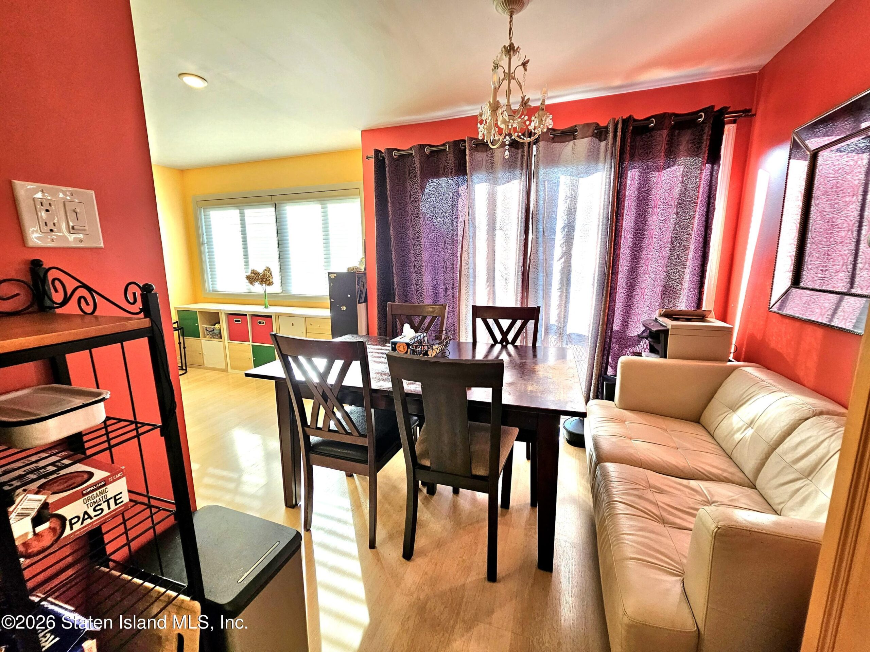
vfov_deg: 89.9
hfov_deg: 106.2
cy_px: 326
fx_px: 327
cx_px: 435
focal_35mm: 13
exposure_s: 1/101
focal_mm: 2.2
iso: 125
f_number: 2.2
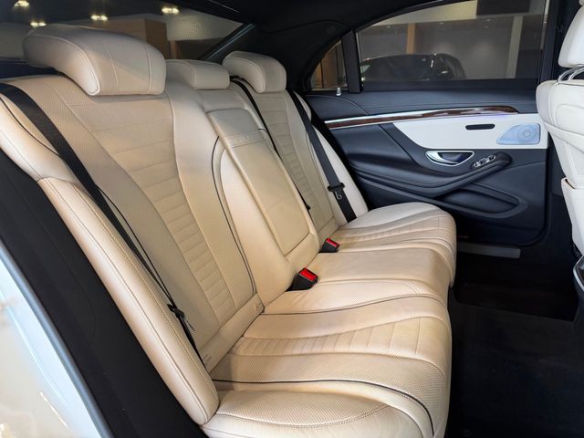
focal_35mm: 24
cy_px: 219
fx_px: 405
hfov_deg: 71.6
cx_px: 292
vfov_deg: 56.8
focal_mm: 6.76
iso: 200
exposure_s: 1/84
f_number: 1.78
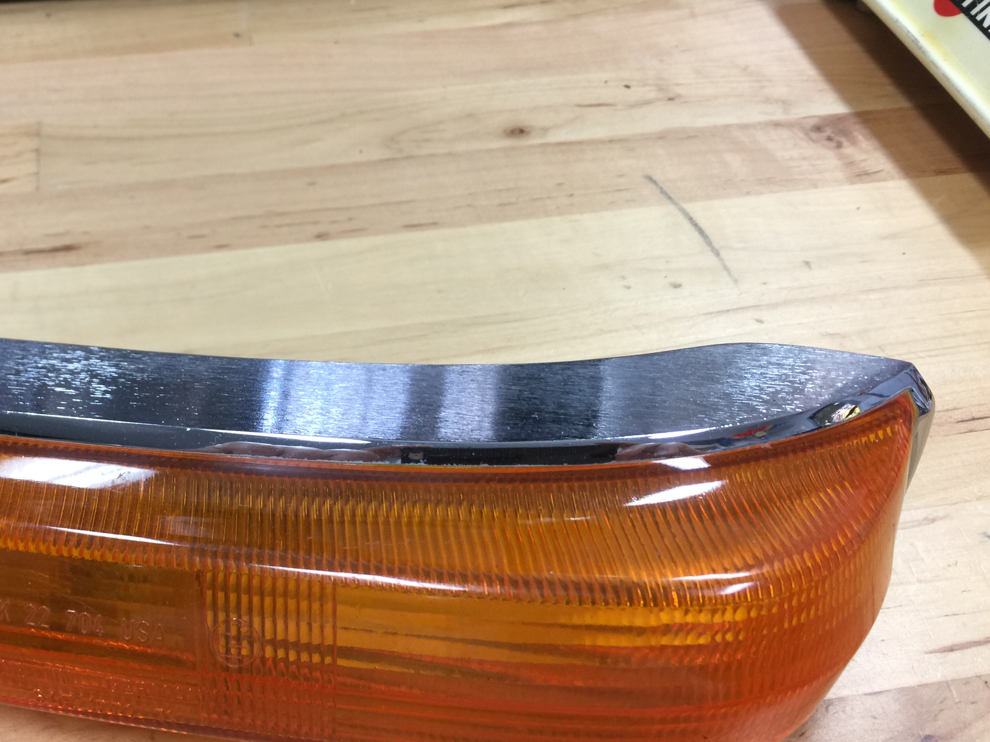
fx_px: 1115
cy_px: 441
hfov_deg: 47.3
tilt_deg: -42.5
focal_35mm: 39
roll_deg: +0.8
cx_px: 348
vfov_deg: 36.7
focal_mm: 4.15
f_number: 2.2
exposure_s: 1/30
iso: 40
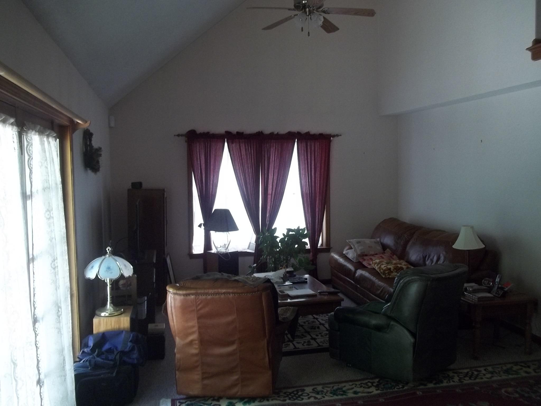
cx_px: 270
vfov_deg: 44.2
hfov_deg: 56.8
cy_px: 203
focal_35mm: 32
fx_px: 500
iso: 160
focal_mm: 5.7
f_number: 2.9
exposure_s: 1/20
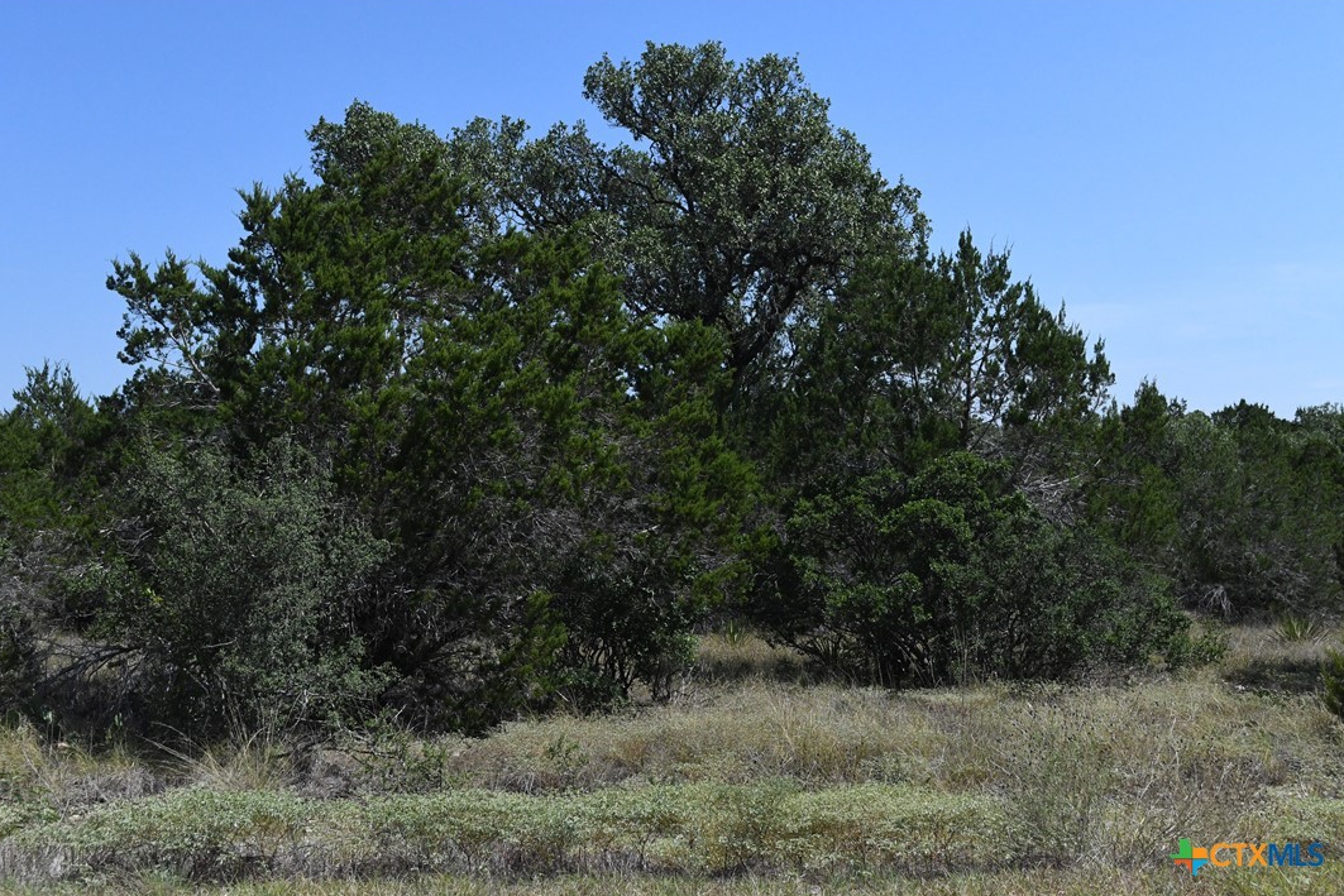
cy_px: 445
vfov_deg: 27.5
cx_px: 668
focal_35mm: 49
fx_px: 1829
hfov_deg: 40.3
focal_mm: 32
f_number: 8
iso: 2000
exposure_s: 1/8000
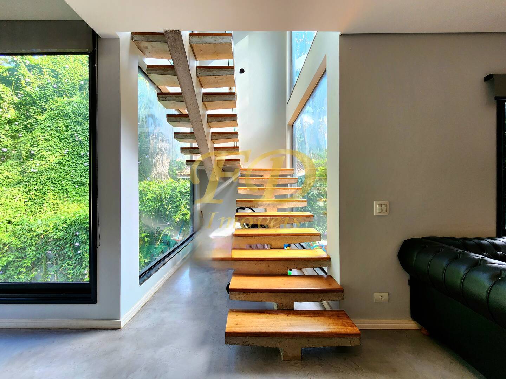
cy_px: 190
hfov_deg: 106.2
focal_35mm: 13
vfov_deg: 89.9
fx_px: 190
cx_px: 253
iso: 100
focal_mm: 2.2
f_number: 2.2
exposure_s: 1/60.2
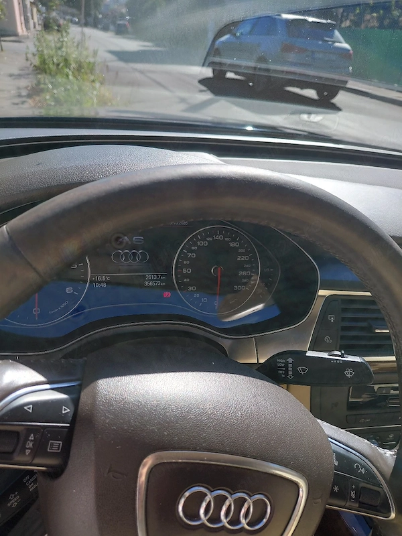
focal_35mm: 25
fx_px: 387
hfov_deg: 54.9
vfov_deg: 69.4
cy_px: 268
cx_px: 201
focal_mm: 4.69
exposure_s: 1/833
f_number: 1.8
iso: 50
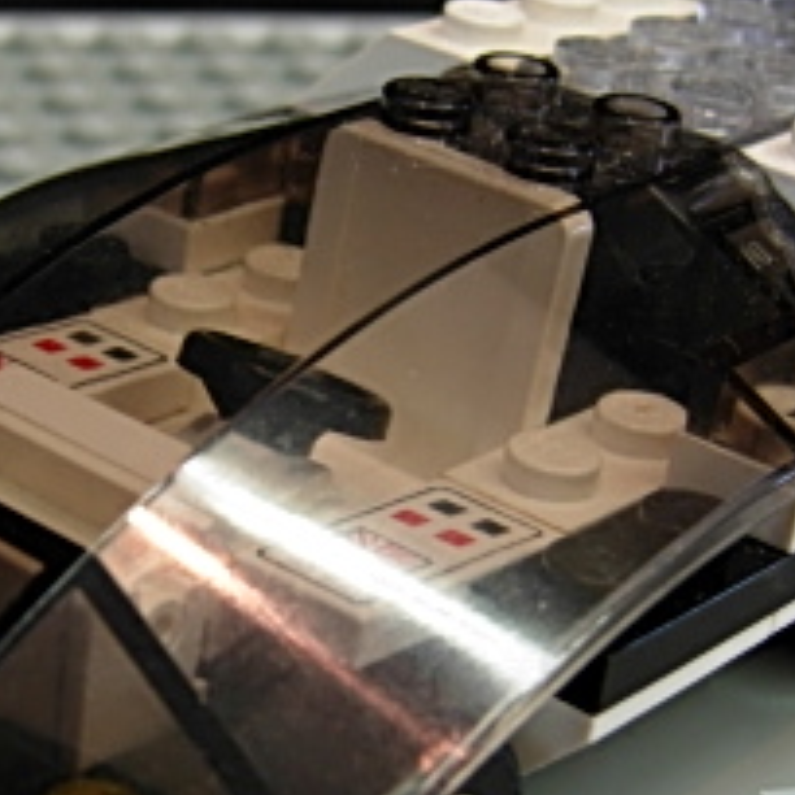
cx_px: 269
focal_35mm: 100
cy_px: 577
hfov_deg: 17.4
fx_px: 2598
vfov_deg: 17.3
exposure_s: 1/10
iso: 50
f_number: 2.7
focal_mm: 7.5
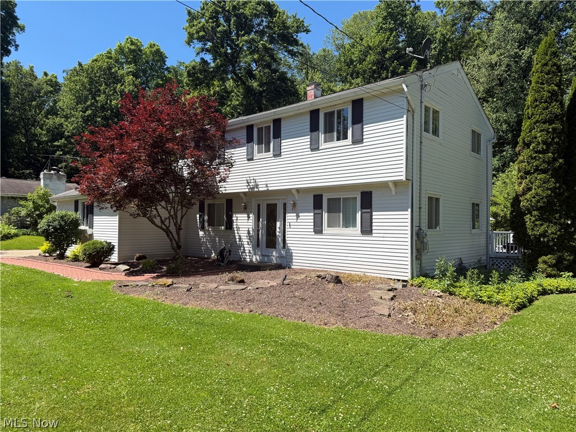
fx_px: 399
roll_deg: -0.2
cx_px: 288
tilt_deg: +0.9
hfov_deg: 71.6
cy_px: 216
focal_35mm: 24
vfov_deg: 56.8
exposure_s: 1/3425
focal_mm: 6.76
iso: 80
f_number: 1.78
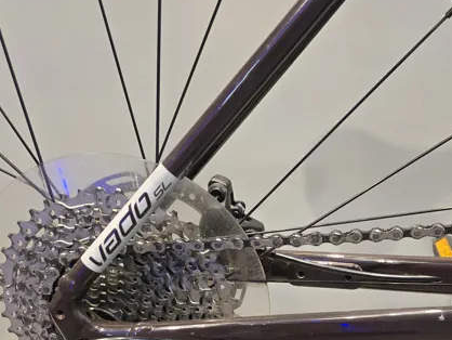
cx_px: 320
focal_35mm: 44
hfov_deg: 42.0
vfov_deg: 31.3
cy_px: 311
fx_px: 575
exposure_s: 1/50.3
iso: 125
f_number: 1.7
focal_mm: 6.3
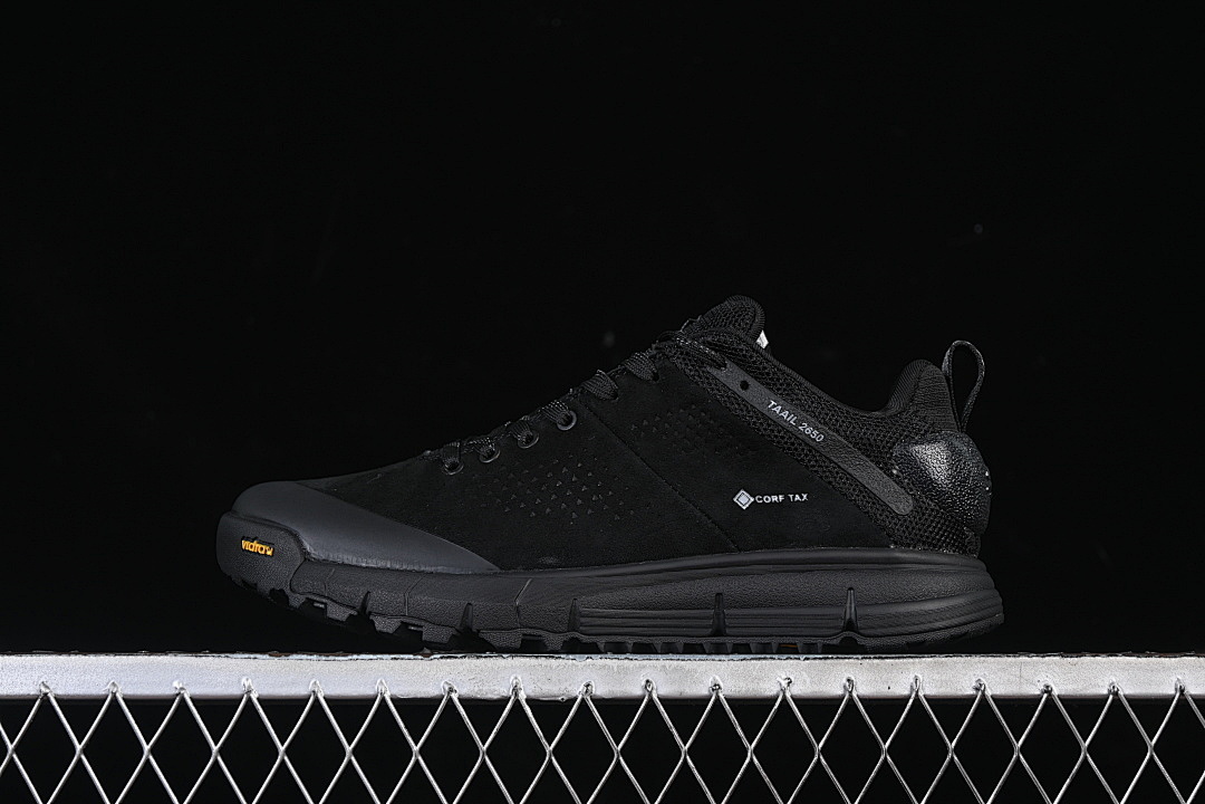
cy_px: 402
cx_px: 602
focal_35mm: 75
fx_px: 2510
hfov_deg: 27.0
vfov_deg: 18.2
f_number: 6.3
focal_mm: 50
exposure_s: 1/60
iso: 160
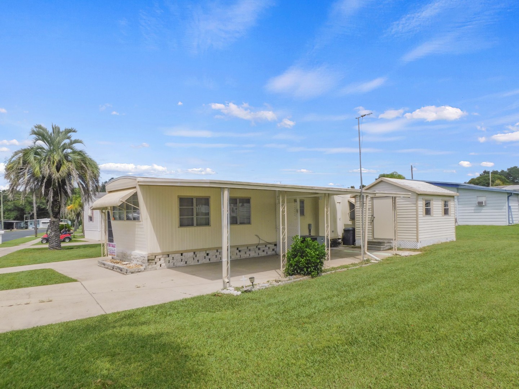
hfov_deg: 73.9
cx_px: 260
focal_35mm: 23
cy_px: 194
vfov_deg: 58.9
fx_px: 345
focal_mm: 4
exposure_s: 1/640
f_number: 6
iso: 125
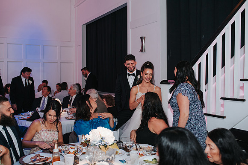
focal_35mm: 35
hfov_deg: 54.4
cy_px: 82
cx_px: 124
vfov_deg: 37.9
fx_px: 241
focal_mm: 35
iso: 1000
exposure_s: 1/200
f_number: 2.8
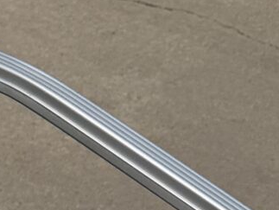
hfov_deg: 9.1
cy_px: 271
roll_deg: -5.2
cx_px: -439
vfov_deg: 7.7
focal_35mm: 190
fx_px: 1533
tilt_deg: -35.3
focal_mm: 6.76
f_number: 1.78
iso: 80
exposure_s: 1/17544
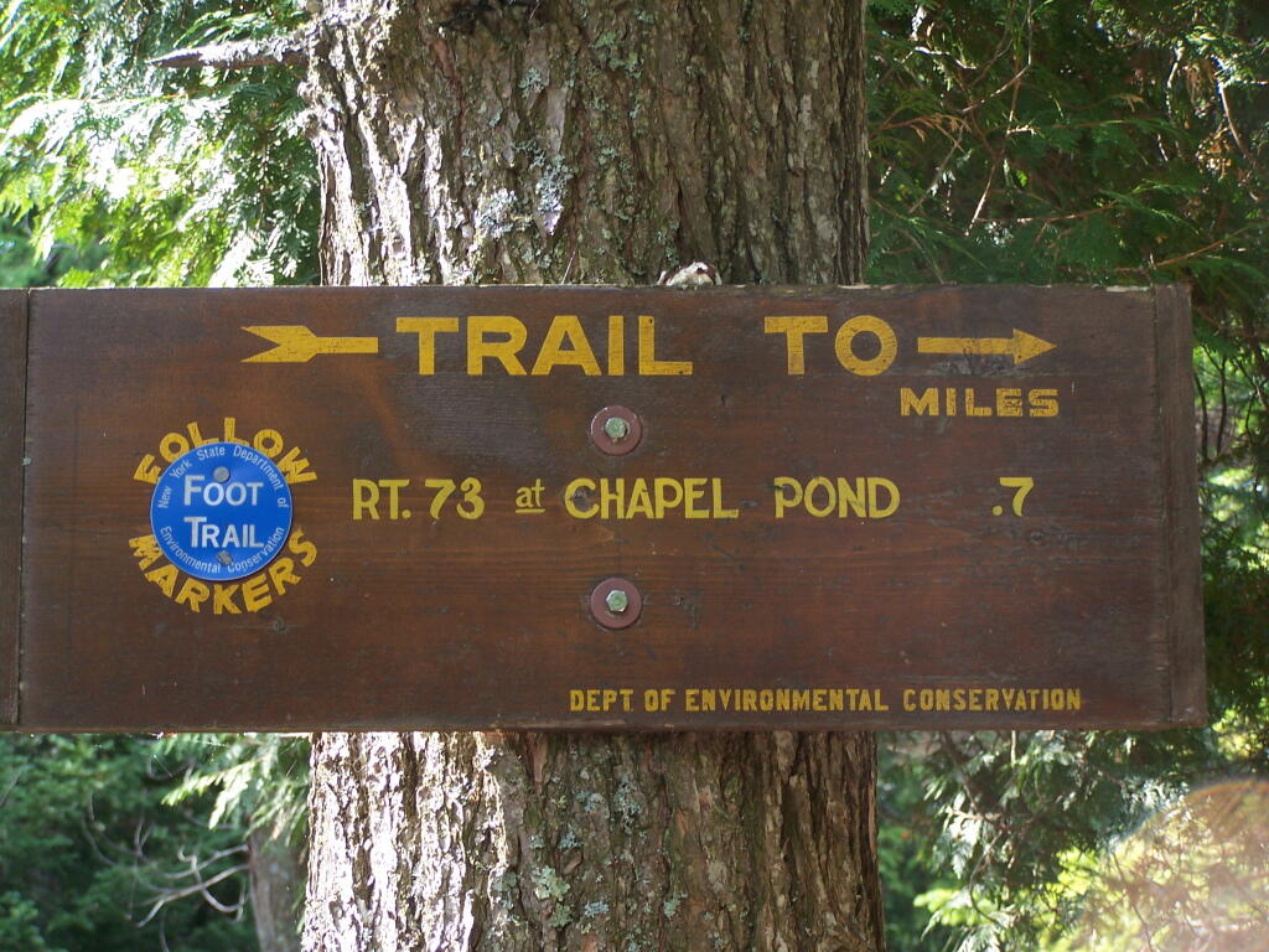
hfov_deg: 16.8
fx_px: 4289
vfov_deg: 12.7
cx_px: 634
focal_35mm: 117
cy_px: 476
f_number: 3.2
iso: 80
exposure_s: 1/60
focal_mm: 19.4
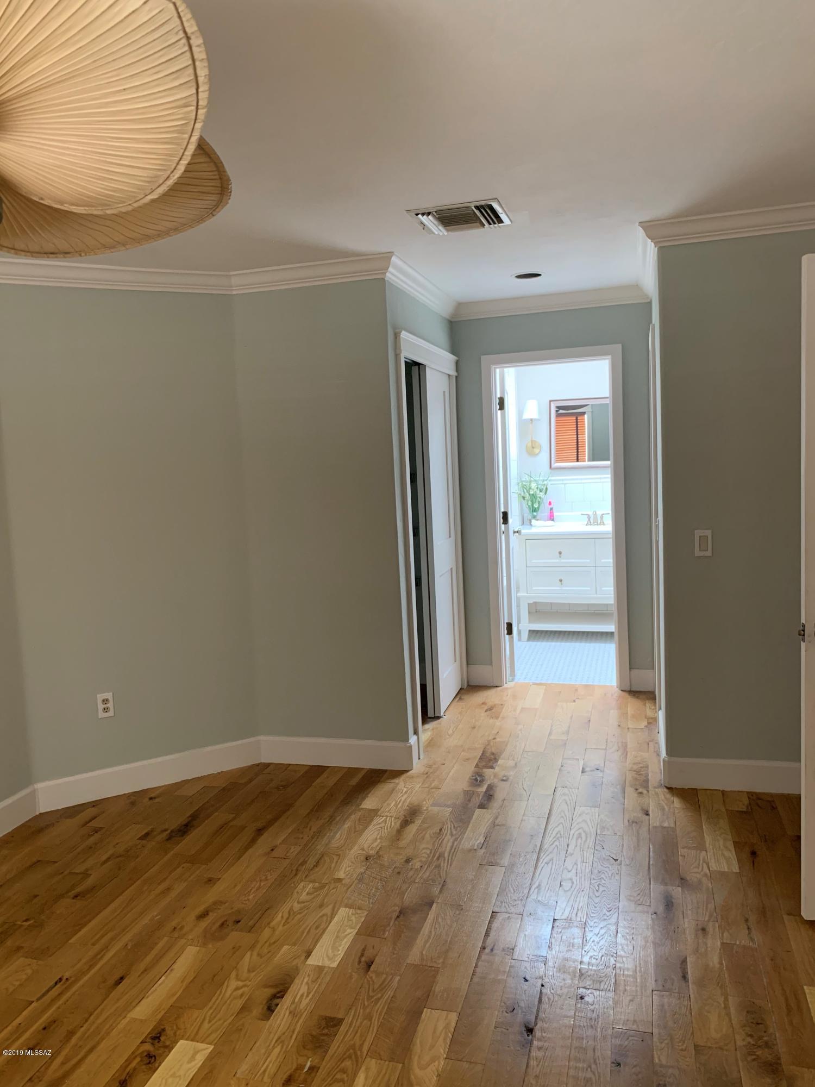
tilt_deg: -4.2
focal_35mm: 26
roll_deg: +2.9
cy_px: 544
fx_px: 816
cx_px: 408
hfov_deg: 53.1
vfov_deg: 67.3
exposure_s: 1/60
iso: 200
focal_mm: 4.25
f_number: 1.8
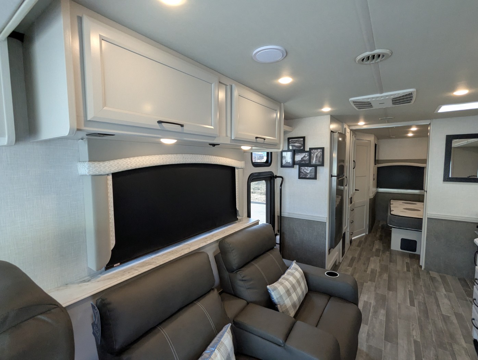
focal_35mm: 16
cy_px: 180
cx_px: 239
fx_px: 221
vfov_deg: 78.2
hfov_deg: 94.4
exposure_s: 1/162
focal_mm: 2.35
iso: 295
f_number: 2.2
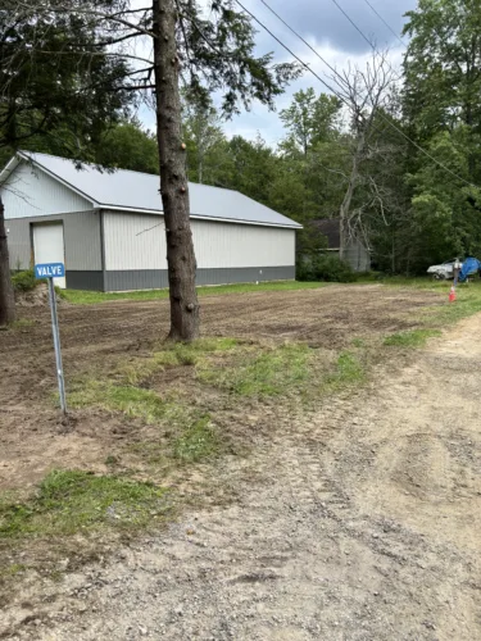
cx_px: 240
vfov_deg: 67.3
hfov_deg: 53.1
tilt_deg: -8.2
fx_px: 482
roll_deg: +0.0
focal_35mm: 26
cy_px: 320
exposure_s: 1/1248
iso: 50
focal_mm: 5.96
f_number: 1.6
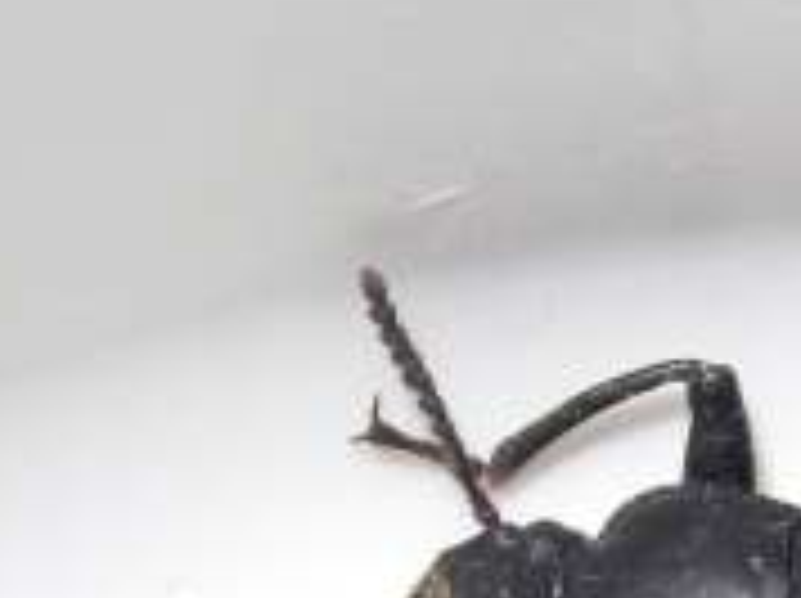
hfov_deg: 11.0
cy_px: 935
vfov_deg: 8.1
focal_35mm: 178
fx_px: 4113
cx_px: 886
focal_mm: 7.5
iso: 50
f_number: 5.3
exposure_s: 1/32
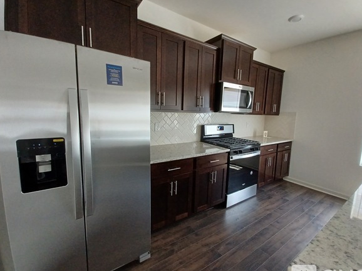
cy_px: 133
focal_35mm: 15
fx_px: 157
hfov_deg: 98.2
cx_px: 184
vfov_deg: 81.7
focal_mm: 1.42
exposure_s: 1/39
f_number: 2.2
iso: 125
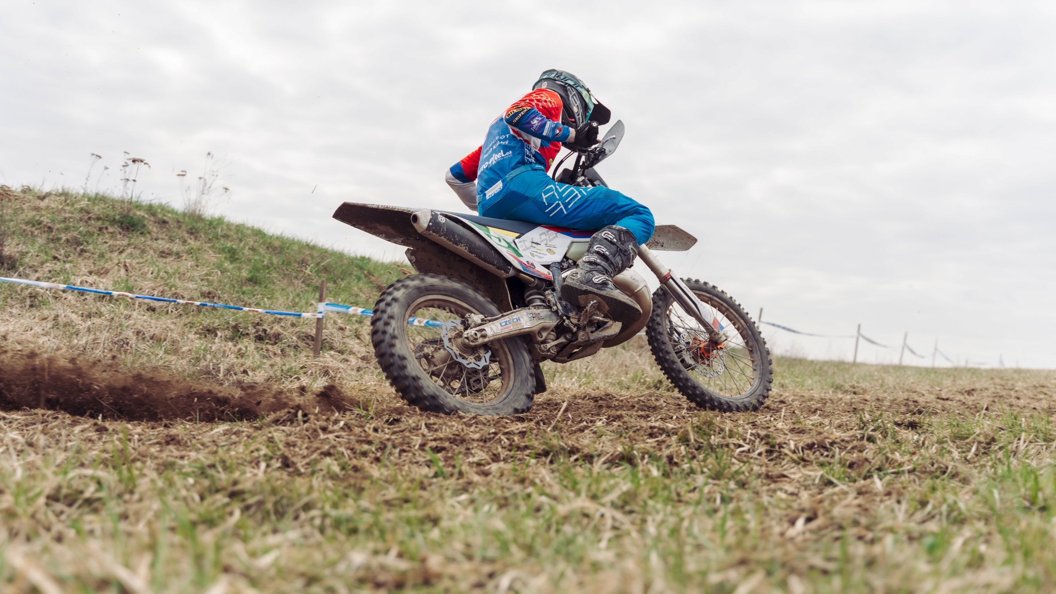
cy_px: 307
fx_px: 1288
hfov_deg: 44.5
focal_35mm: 46
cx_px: 489
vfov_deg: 26.0
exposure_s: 1/1000
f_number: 2.8
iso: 125
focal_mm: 40
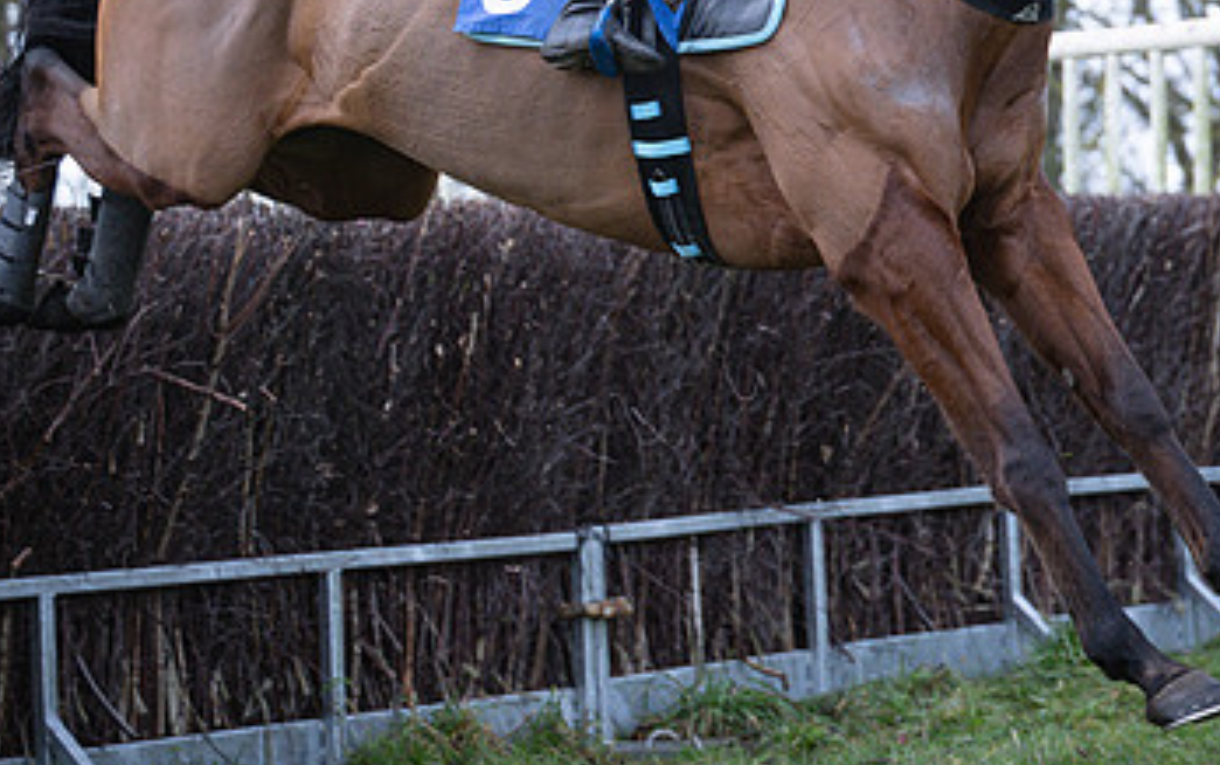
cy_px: 95
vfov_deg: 8.0
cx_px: 972
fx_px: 5456
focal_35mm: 164
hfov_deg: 12.7
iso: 800
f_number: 2.8
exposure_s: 1/1600
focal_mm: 70
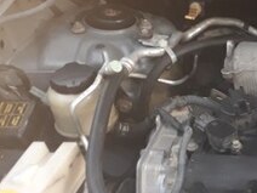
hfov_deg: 19.8
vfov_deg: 17.5
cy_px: 124
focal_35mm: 84
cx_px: 398
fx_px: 624
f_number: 1.9
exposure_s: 1/100
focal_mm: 3.6
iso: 80
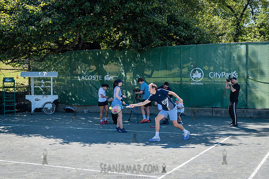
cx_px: 138
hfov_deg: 40.2
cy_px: 97
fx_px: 367
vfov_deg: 27.5
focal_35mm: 49
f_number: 3.5
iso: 200
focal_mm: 32
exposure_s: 1/800
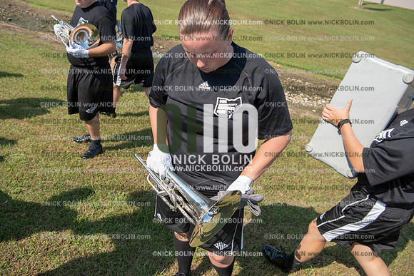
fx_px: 334
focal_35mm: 29
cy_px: 138
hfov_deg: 63.6
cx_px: 207
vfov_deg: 45.0
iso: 200
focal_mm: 29
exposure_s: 1/640
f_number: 5.6
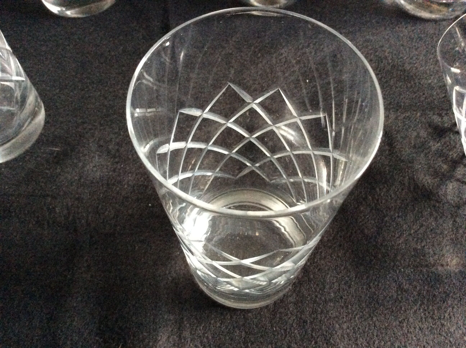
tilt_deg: -62.4
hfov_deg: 56.9
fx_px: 430
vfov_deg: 44.1
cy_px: 174
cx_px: 233
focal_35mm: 32
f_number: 2.4
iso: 500
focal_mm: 3.3
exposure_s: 1/17
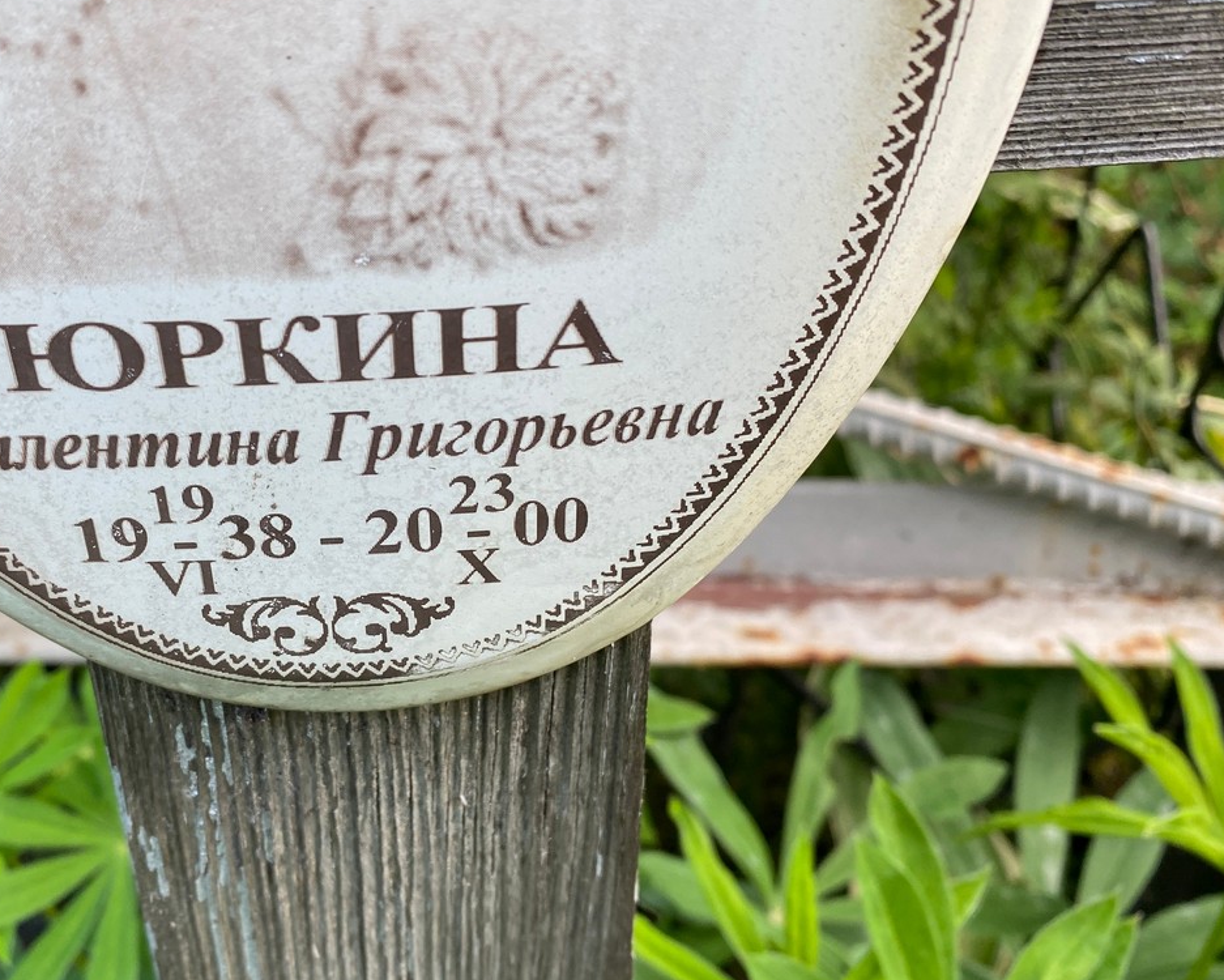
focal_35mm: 39
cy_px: 561
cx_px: 398
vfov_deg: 38.2
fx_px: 1413
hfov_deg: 46.0
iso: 32
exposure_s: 1/291
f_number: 1.8
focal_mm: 4.25
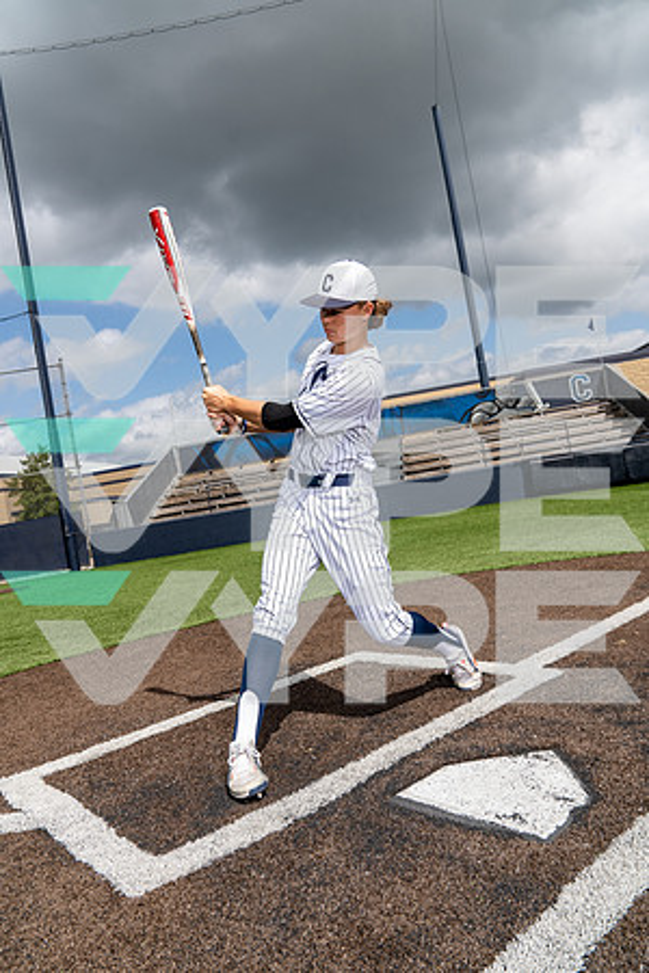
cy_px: 486
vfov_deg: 71.5
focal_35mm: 25
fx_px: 676
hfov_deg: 51.3
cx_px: 324
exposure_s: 1/1250
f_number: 5
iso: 250
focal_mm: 25
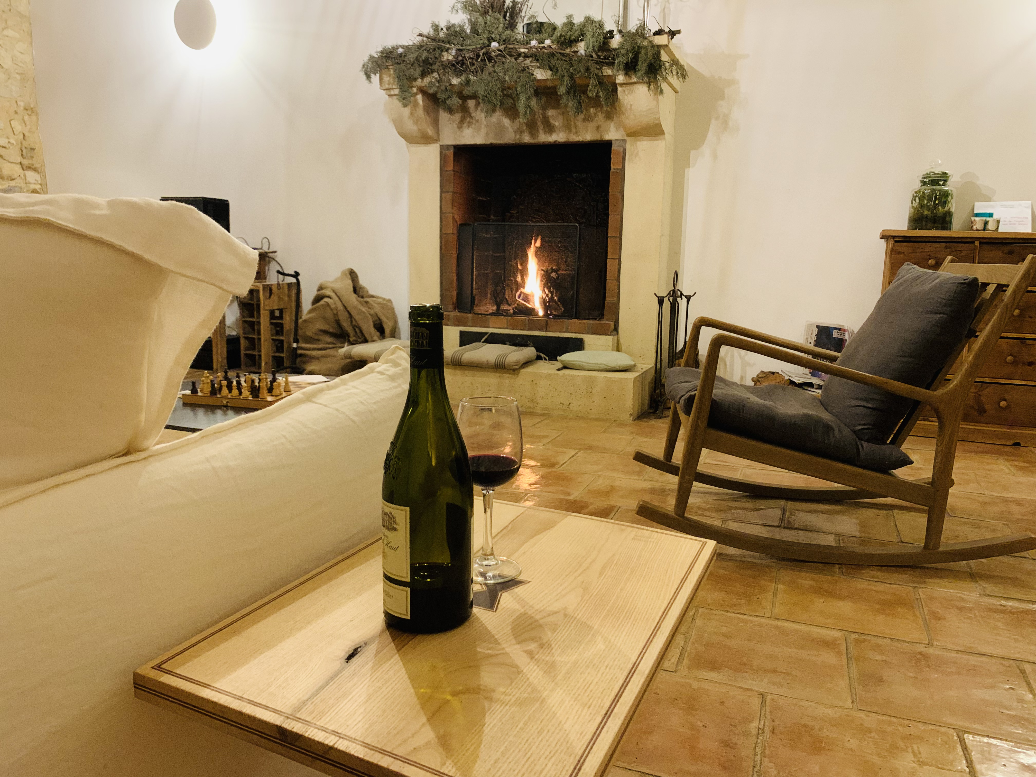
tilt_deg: -9.4
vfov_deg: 53.1
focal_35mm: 26
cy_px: 388
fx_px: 778
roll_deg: -1.0
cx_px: 518
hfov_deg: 67.3
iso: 400
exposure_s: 1/25
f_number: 1.8
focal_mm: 4.25
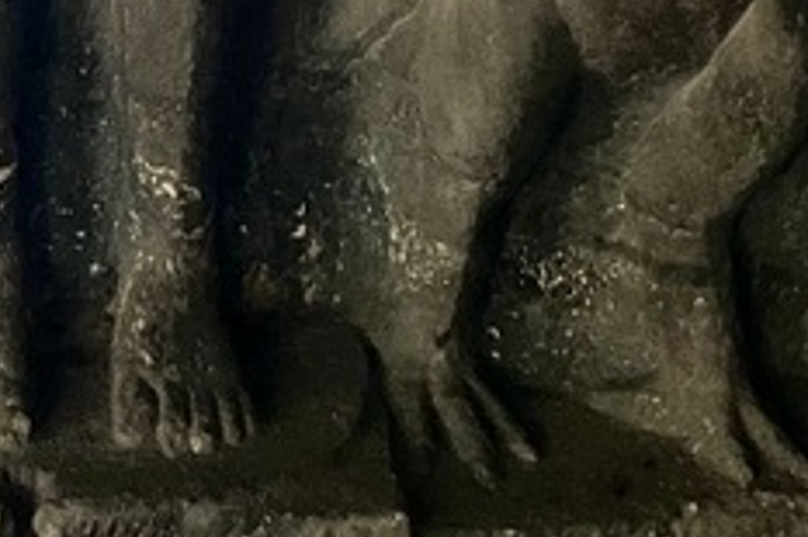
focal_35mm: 119
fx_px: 2669
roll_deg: +0.1
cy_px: -686
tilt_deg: +2.0
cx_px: 94
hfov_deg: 17.0
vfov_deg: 10.2
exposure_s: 1/27
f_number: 1.8
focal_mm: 4.25
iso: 1000
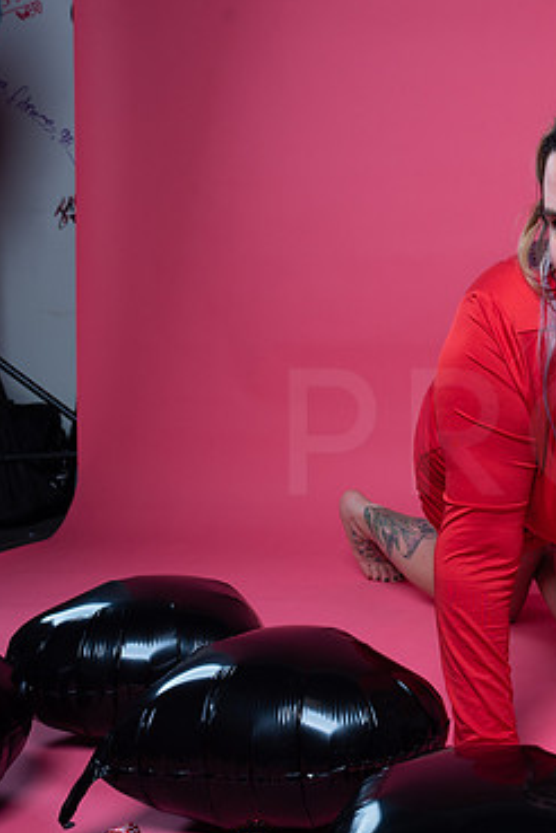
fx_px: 1274
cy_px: 432
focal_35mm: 55
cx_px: 613
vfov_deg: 36.2
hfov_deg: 23.1
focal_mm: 35
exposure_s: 1/160
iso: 100
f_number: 8
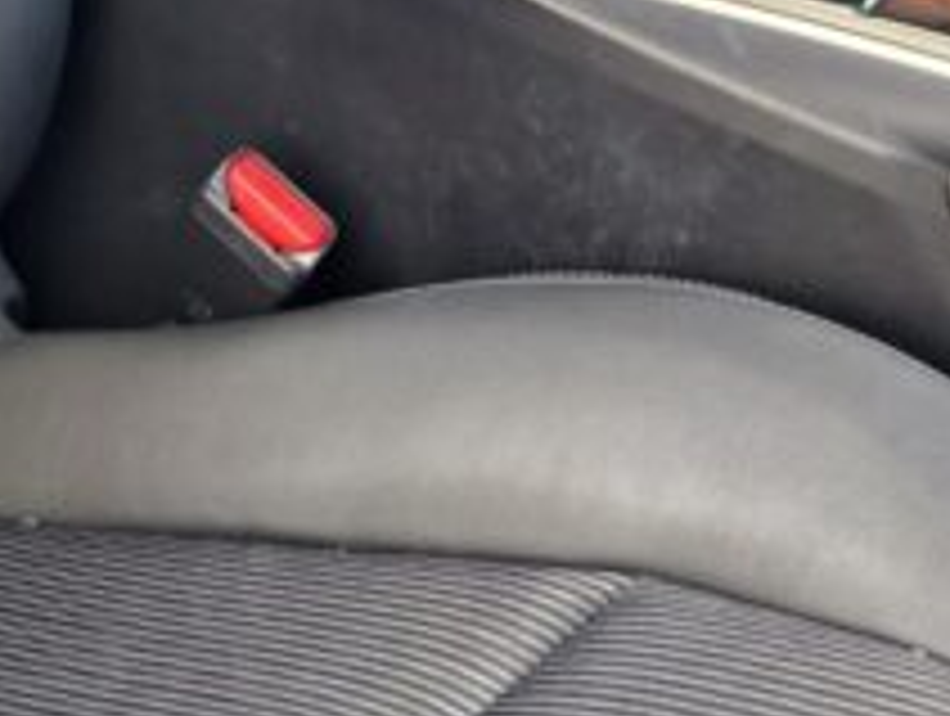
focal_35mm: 87
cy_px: -423
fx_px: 2392
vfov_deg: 15.4
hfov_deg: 21.8
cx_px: 32
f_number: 1.8
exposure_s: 1/180
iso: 125
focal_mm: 5.4
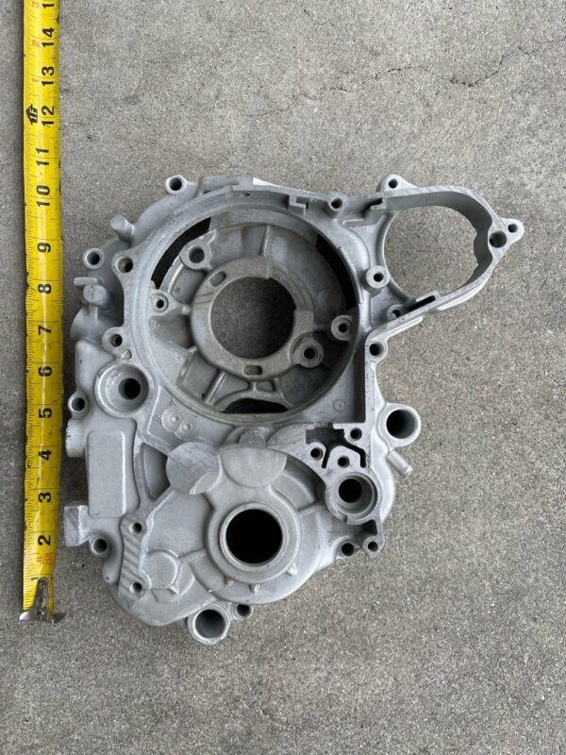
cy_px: 378
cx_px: 283
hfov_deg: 53.1
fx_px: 567
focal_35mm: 26
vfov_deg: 67.3
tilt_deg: -88.5
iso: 32
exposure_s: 1/1119
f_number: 1.6
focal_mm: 5.1
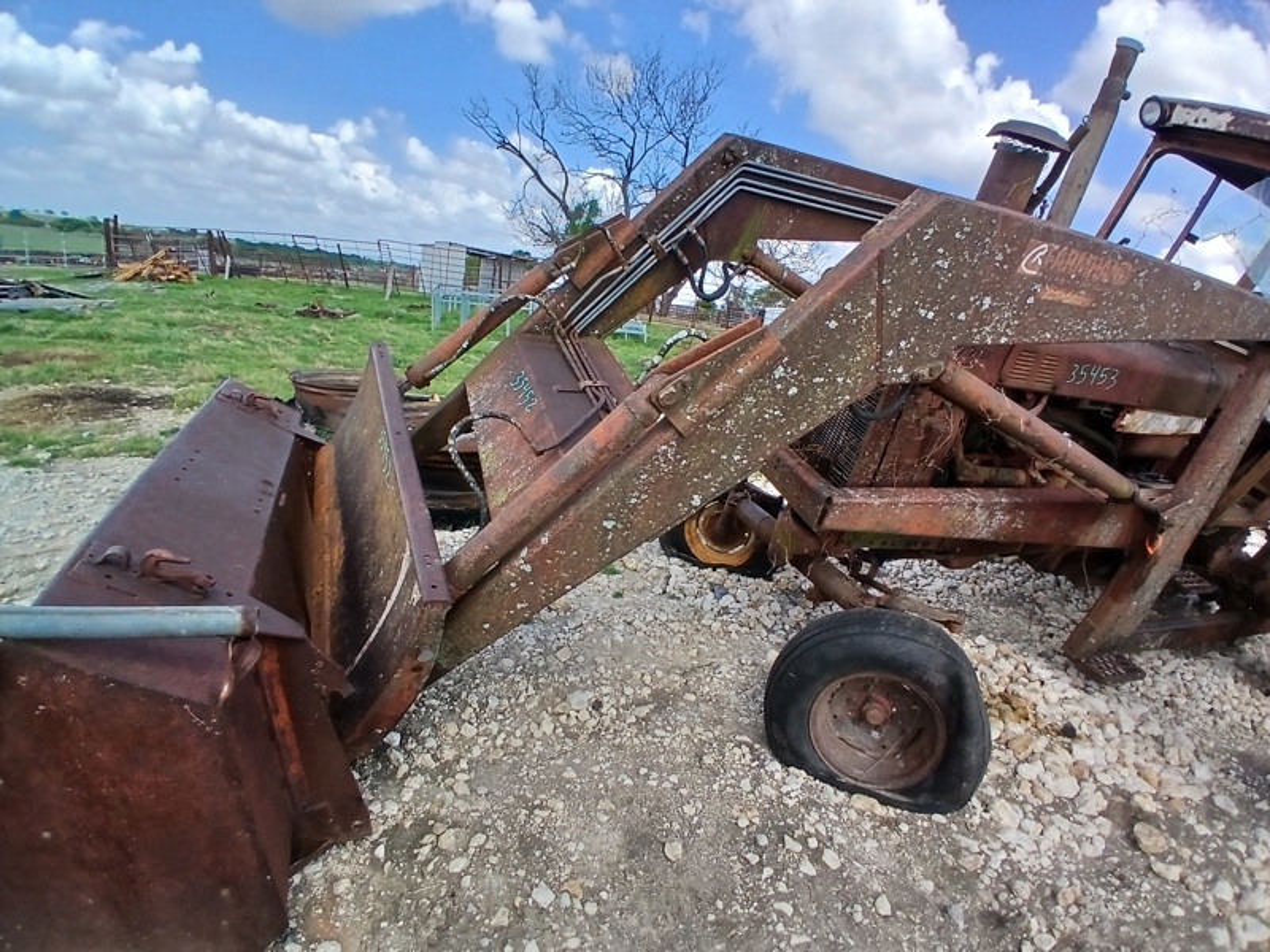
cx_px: 635
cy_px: 476
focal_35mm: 17
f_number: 2.2
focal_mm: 1.4
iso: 50
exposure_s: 1/967
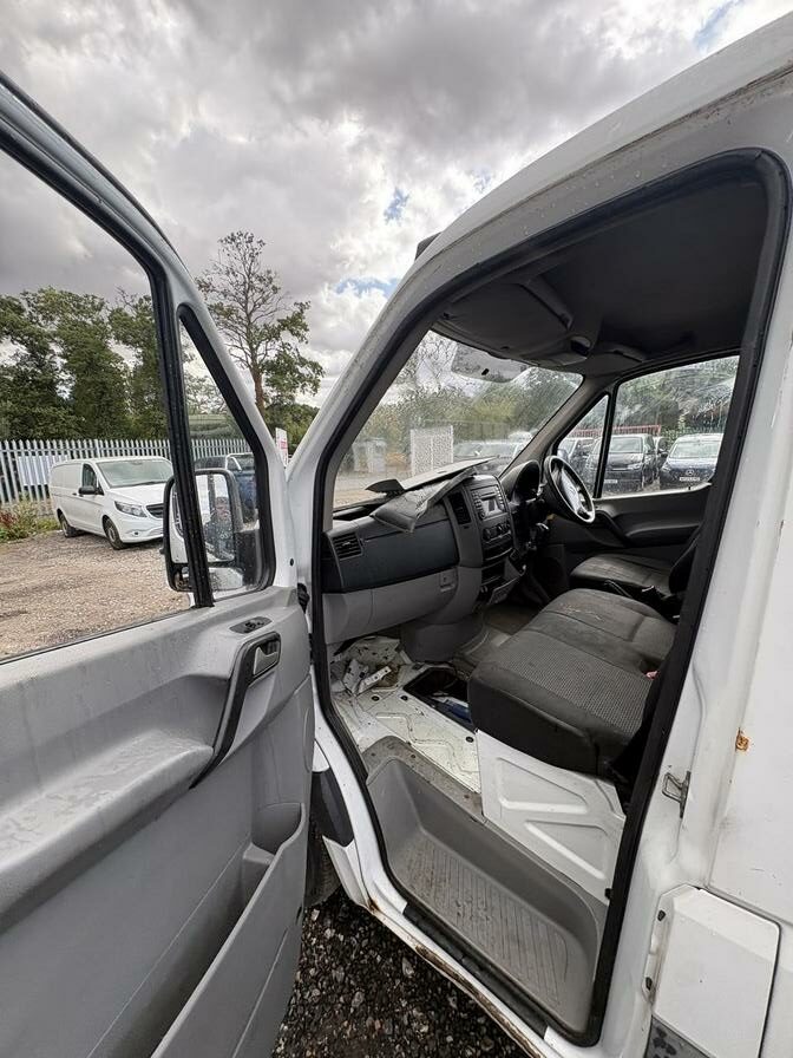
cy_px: 529
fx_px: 428
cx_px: 396
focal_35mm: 14
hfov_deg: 85.7
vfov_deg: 102.1
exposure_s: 1/285
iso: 40
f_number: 2.2
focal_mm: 2.22
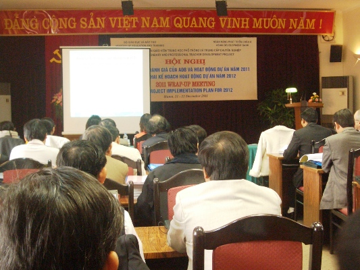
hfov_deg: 38.9
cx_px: 180
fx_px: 510
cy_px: 135
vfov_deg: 29.7
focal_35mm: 49
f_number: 3.1
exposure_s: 1/15
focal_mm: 8.2
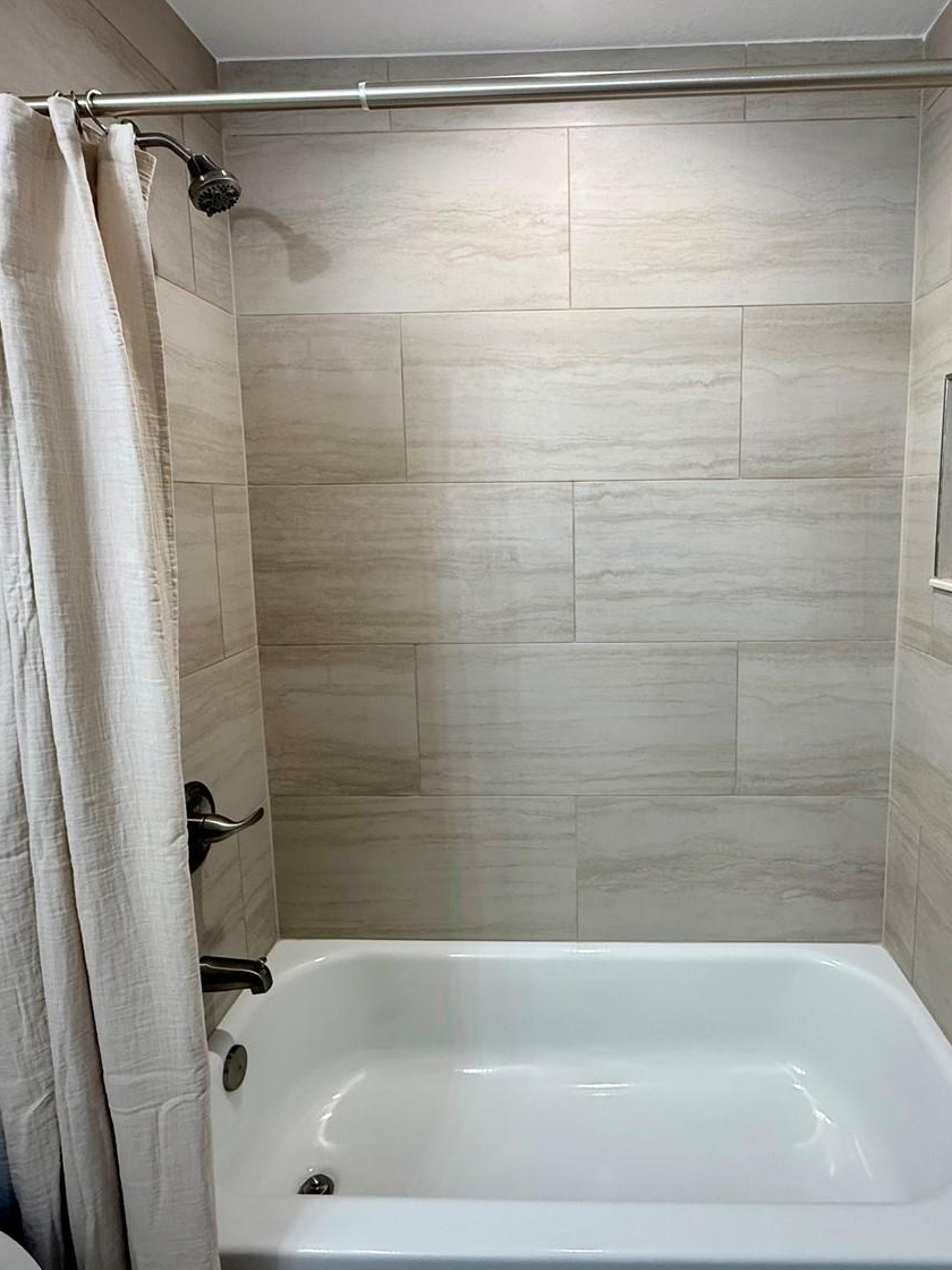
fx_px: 733
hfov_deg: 65.3
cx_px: 576
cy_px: 598
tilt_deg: -8.0
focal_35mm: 20
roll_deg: +0.8
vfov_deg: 81.7
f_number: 2.2
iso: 160
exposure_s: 1/120
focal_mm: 2.22
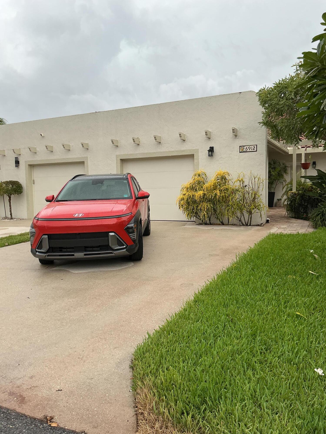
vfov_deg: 61.7
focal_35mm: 29
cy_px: 217
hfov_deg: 48.2
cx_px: 163
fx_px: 364
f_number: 1.8
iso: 25
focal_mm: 3
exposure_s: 1/355
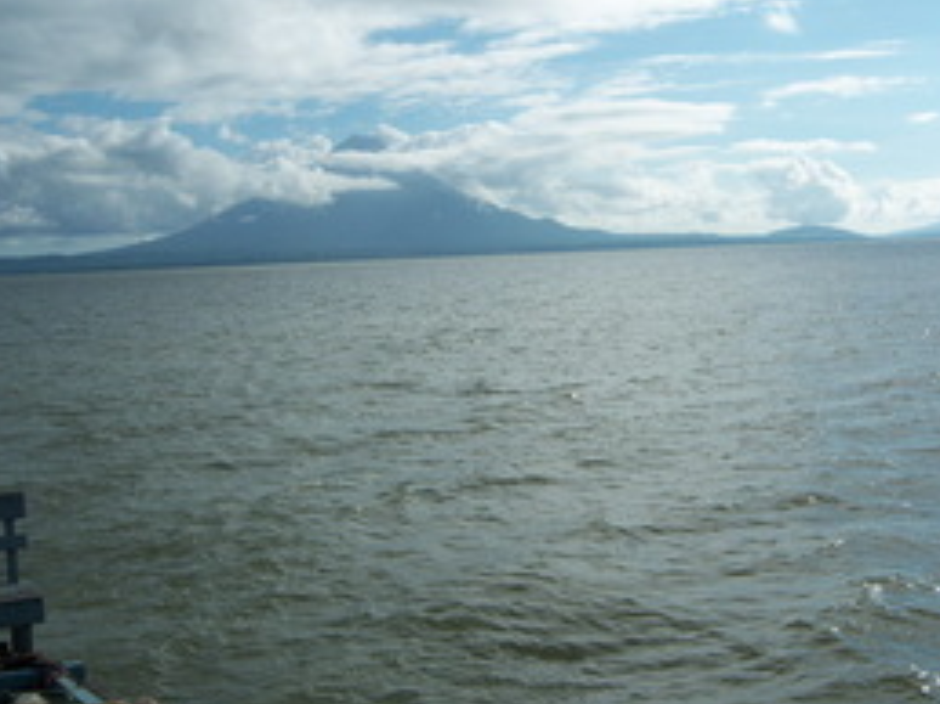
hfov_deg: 37.1
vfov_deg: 28.4
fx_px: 1384
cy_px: 255
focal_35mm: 51
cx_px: 625
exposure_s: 1/2000
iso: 80
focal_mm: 7.5
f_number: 4.8
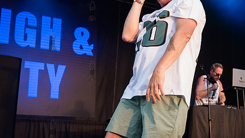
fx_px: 455
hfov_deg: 29.6
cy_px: 29
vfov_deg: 17.1
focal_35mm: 70
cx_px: 191
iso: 2000
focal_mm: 42
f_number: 4.5
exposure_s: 1/640
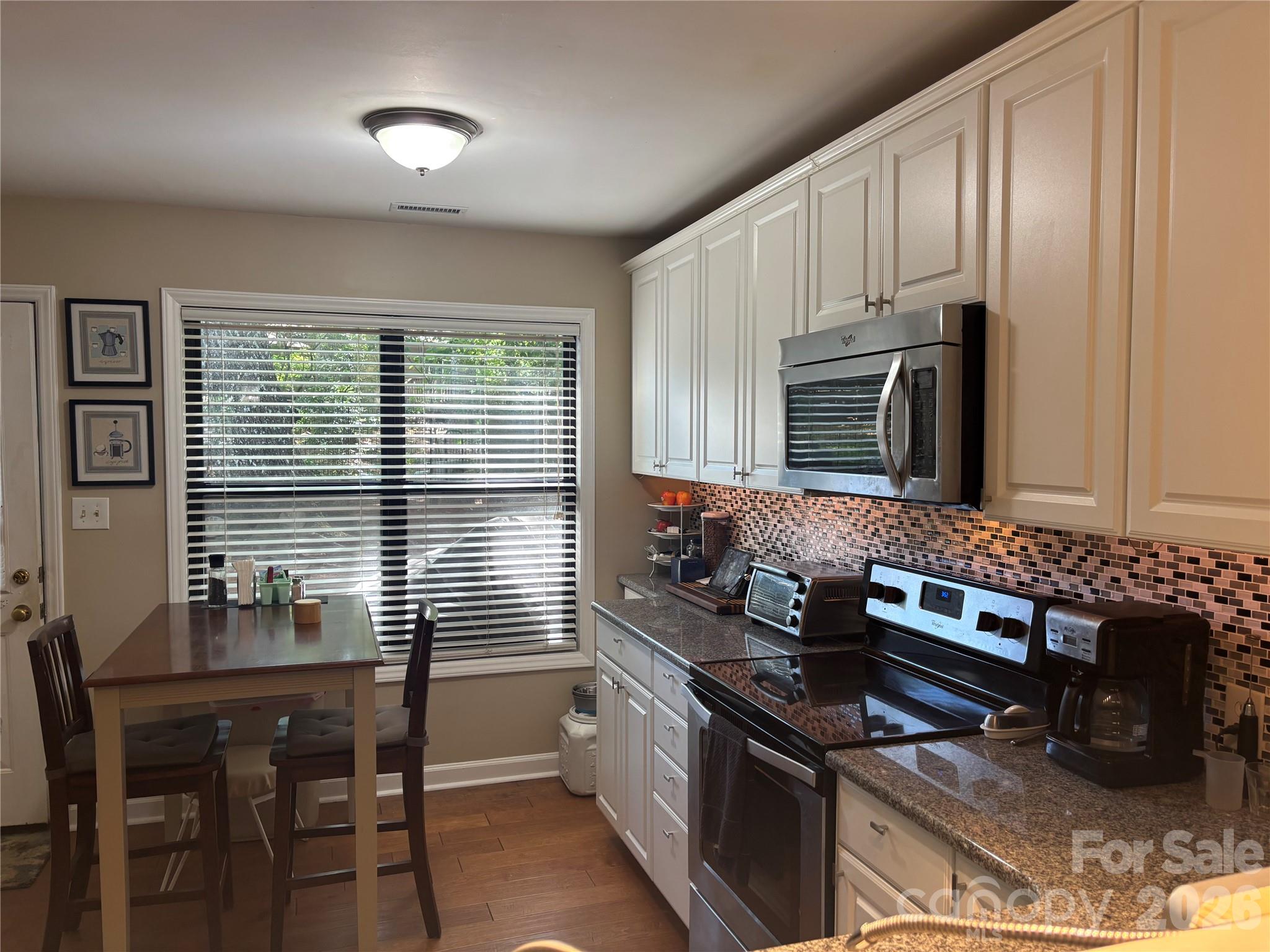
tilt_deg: -3.8
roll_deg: -0.3
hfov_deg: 67.3
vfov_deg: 53.1
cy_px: 476
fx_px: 954
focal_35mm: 26
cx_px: 635
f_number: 1.6
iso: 64
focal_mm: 5.96
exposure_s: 1/60
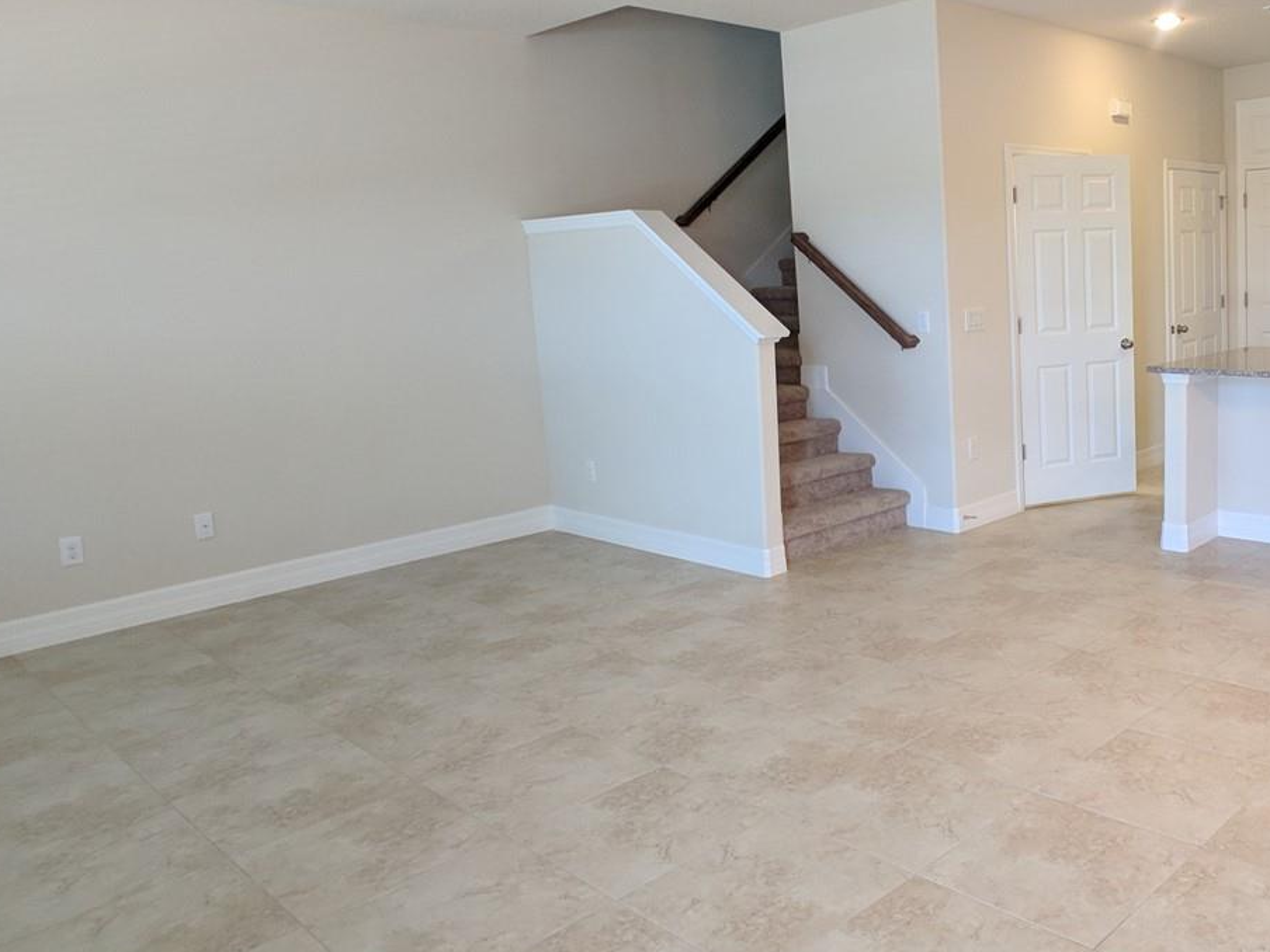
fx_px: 1688
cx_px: 971
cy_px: 390
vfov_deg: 31.4
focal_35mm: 46
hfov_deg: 40.0
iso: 248
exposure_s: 1/60
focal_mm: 4.67
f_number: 2
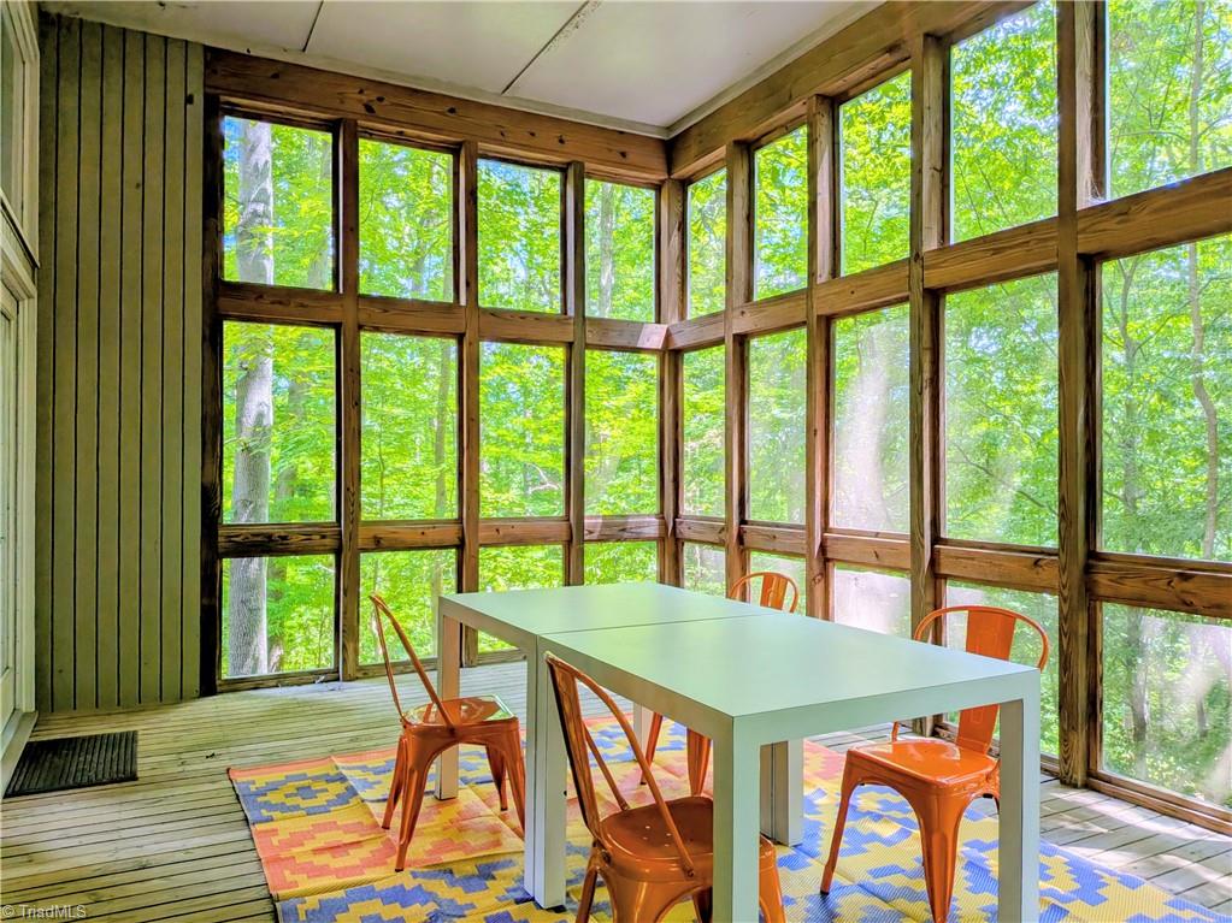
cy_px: 462
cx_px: 616
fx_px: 854
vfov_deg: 56.8
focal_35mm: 24
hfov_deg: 71.6
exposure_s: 1/540
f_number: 1.7
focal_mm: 4.53
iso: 26
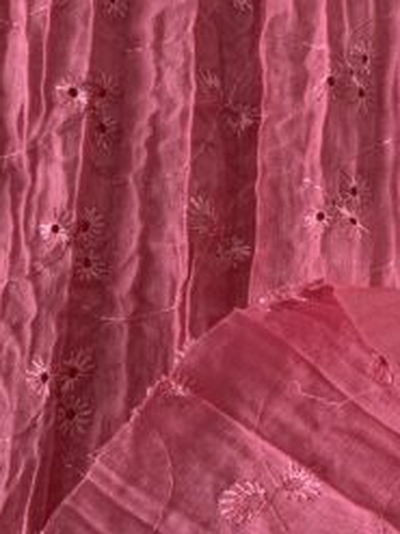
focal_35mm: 54
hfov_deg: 26.6
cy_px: 259
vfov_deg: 35.6
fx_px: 833
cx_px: 303
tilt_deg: -72.2
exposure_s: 1/60
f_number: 1.8
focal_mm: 4.25
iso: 125
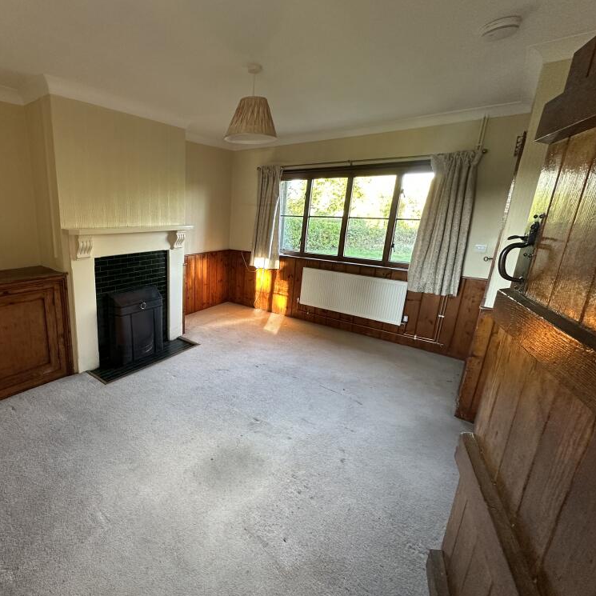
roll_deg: -0.6
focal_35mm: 17
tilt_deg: -14.3
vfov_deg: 84.0
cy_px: 293
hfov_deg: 80.7
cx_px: 190
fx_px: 331
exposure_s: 1/99
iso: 250
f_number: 2.2
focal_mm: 2.22
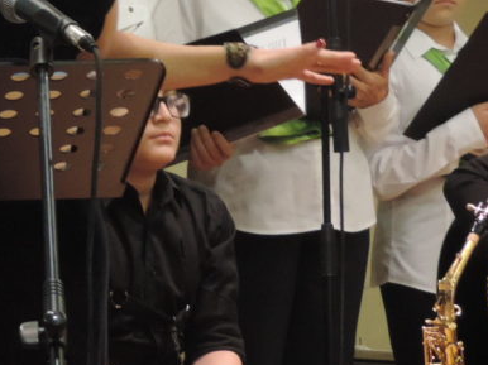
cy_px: -11
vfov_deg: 6.2
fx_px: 3367
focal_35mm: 239
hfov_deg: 8.2
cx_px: -27
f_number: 4.1
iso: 720
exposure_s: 1/25
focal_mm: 16
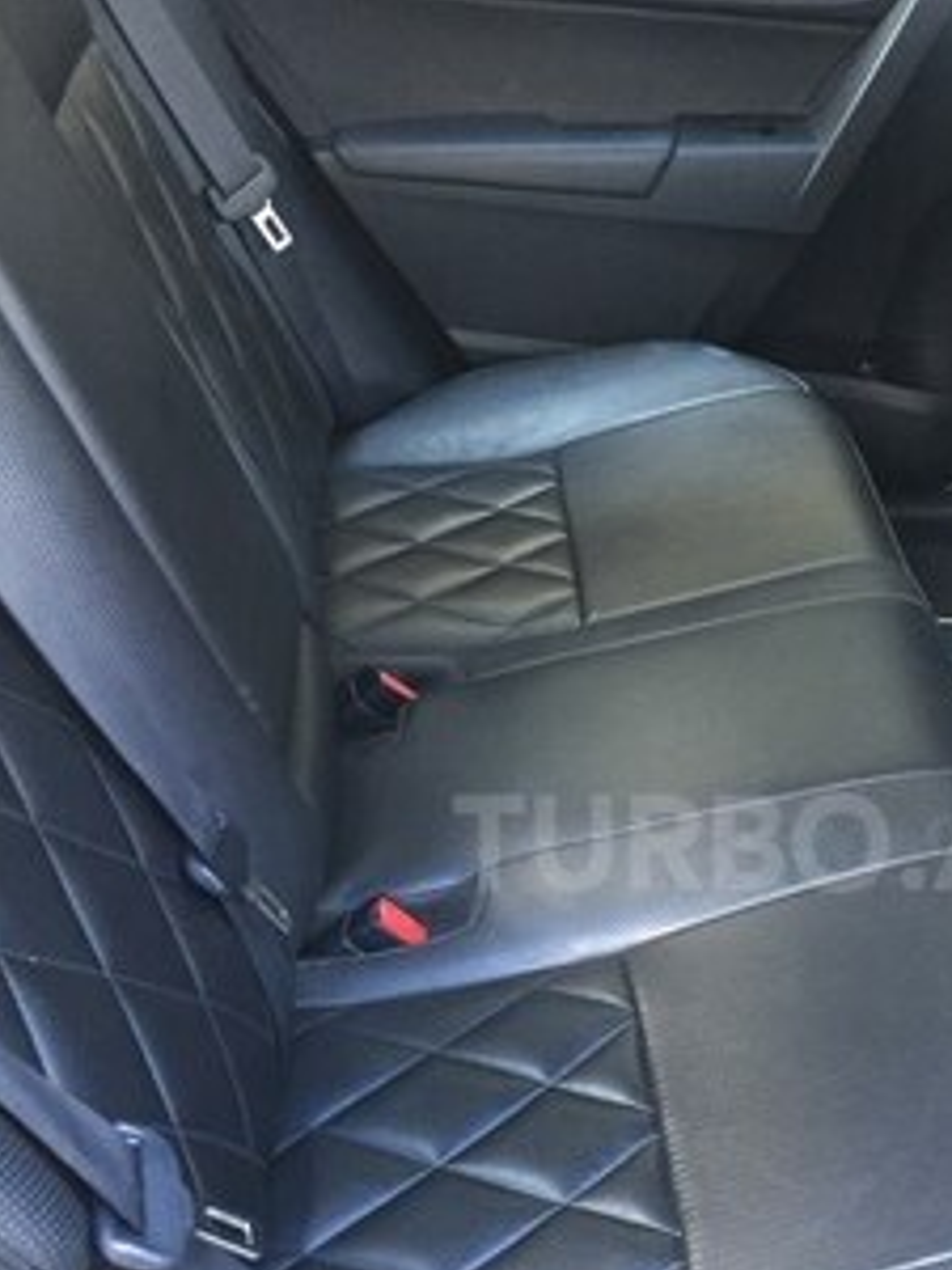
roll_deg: -4.4
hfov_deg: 29.5
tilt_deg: -36.3
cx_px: 779
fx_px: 1760
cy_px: 842
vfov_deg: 39.2
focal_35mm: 48
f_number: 2.2
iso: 160
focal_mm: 4.15
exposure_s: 1/33
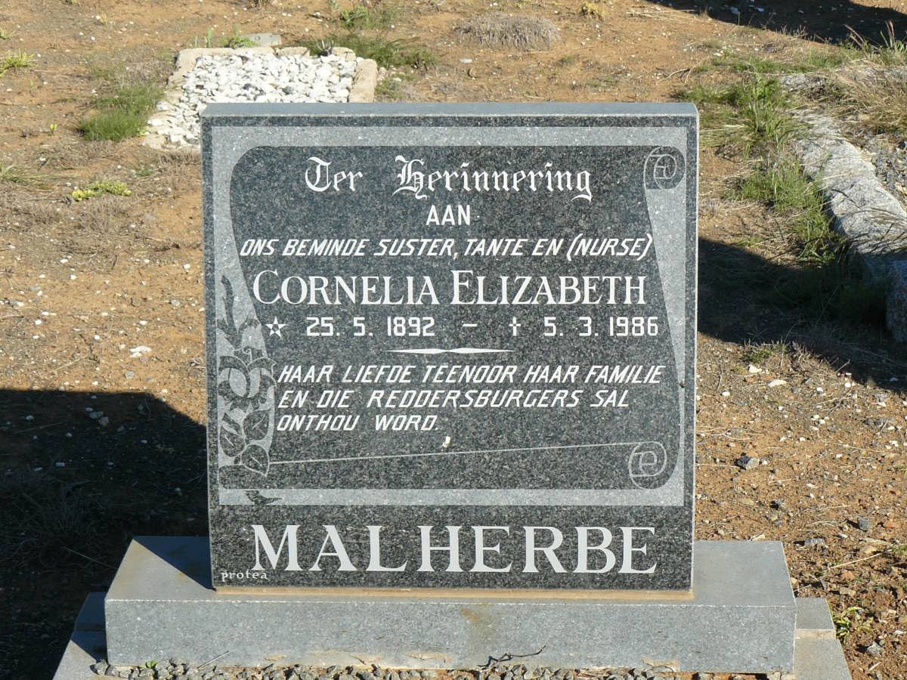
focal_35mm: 82
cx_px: 454
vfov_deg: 18.0
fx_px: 2149
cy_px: 340
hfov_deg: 23.8
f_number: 5.6
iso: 100
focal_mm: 11.4
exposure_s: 1/400
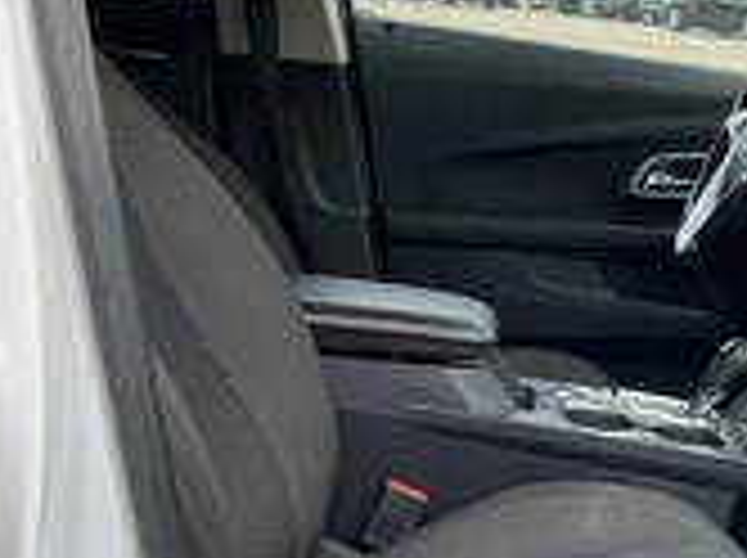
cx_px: 716
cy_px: 477
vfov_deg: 20.6
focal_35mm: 70
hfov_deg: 26.6
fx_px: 1508
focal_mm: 3
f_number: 1.8
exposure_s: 1/318
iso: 25
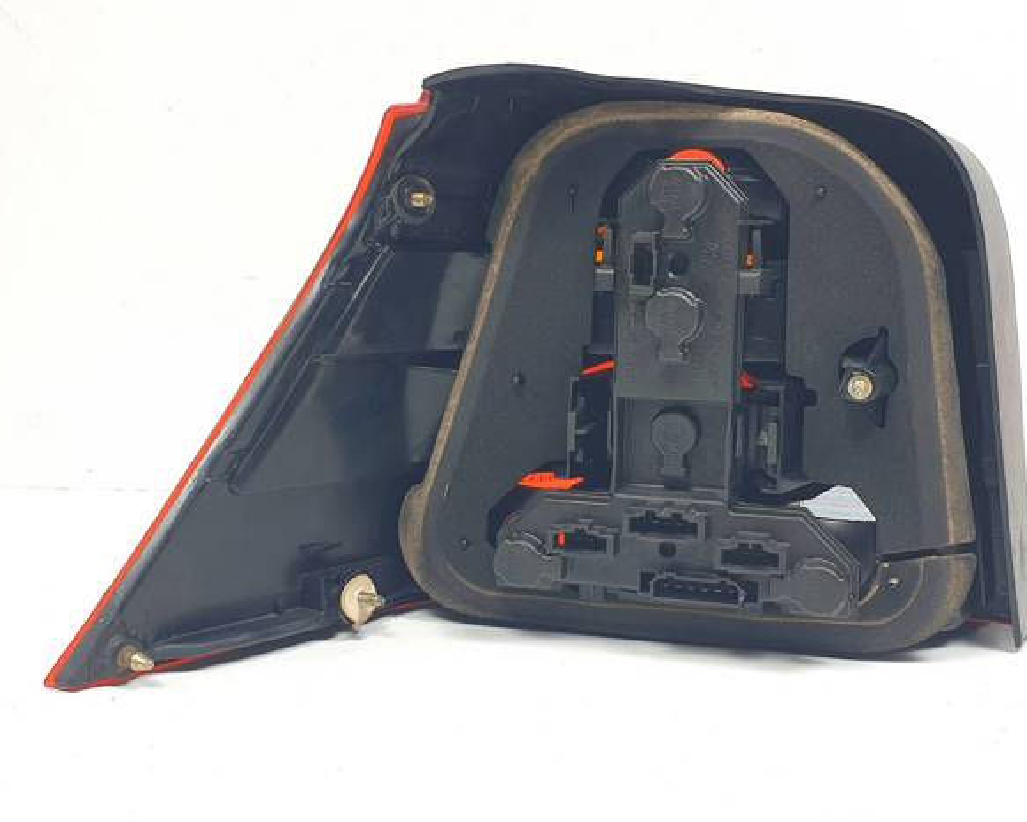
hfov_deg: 62.1
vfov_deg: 51.5
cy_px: 410
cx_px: 551
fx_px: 851
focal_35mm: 28
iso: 50
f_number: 2.4
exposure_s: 1/139
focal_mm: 4.3
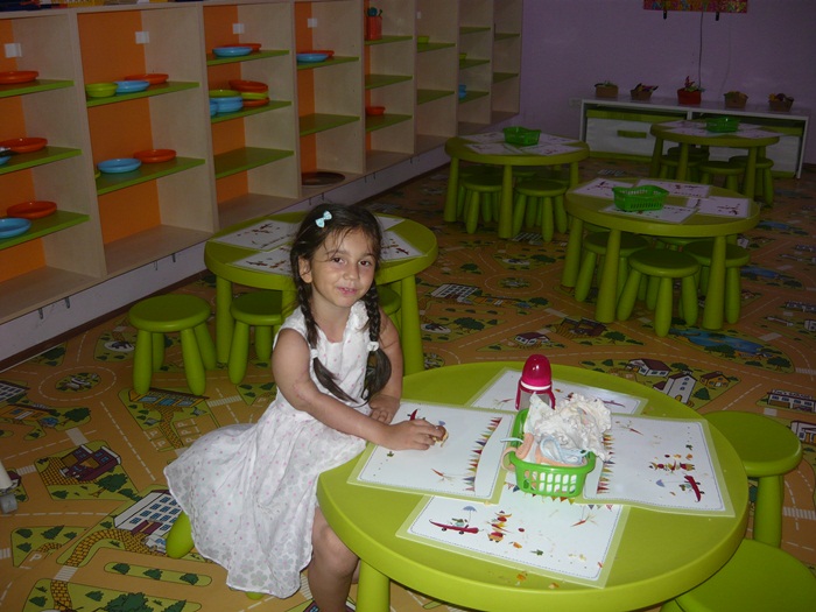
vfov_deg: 42.9
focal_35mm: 33
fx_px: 778
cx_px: 408
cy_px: 306
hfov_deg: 55.4
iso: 100
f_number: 2.8
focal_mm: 5.5
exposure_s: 1/30
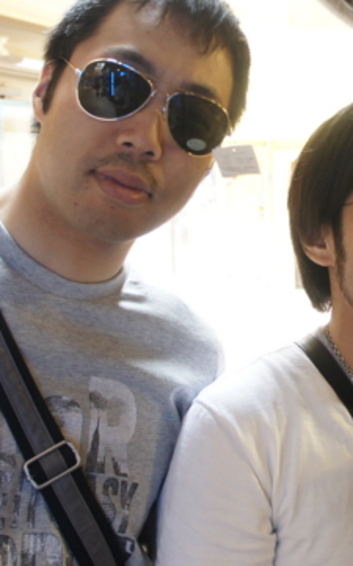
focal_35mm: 61
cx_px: 386
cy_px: 223
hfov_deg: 20.3
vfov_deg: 33.4
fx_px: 941
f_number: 3.5
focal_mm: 18
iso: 400
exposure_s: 1/30
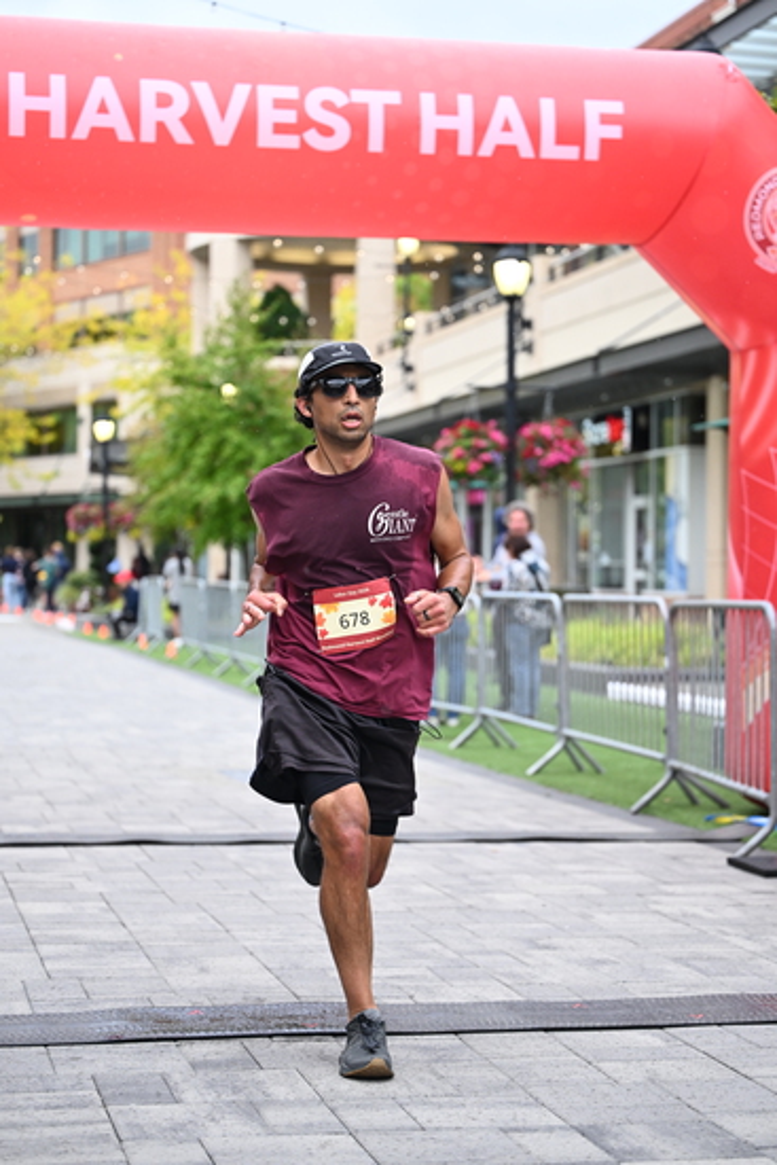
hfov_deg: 19.5
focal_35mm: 70
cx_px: 388
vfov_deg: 28.8
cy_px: 582
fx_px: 2265
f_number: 2.8
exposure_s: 1/1250
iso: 1250
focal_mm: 70
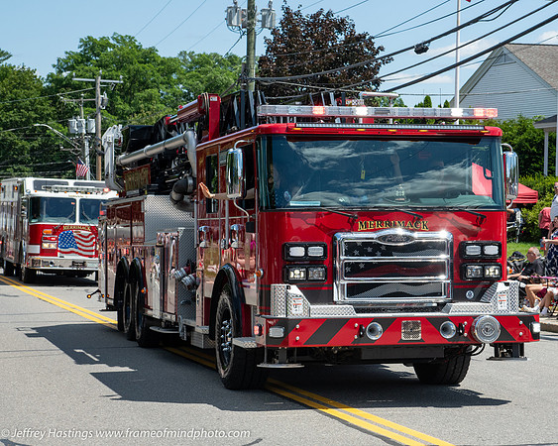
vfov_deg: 17.2
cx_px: 356
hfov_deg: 21.4
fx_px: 1473
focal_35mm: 89
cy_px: 214
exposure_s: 1/1000
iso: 400
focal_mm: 66
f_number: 9
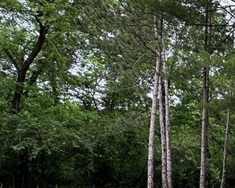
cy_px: 191
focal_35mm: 48
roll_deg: -0.9
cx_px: 347
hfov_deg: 27.6
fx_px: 334
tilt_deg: +8.8
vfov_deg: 29.2
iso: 40
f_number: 2.2
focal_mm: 2.22
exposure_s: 1/131
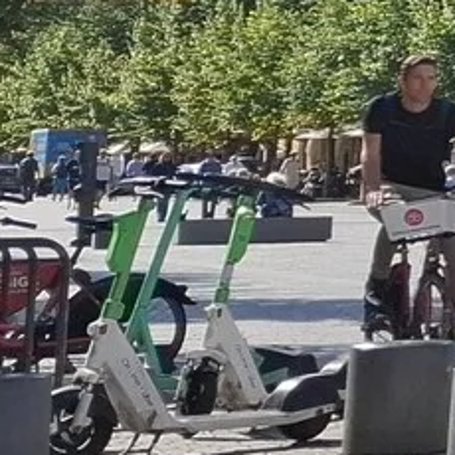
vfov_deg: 10.1
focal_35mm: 170
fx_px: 2528
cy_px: -125
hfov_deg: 7.2
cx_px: 1885
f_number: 1.8
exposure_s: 1/2132
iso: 50
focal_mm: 5.54
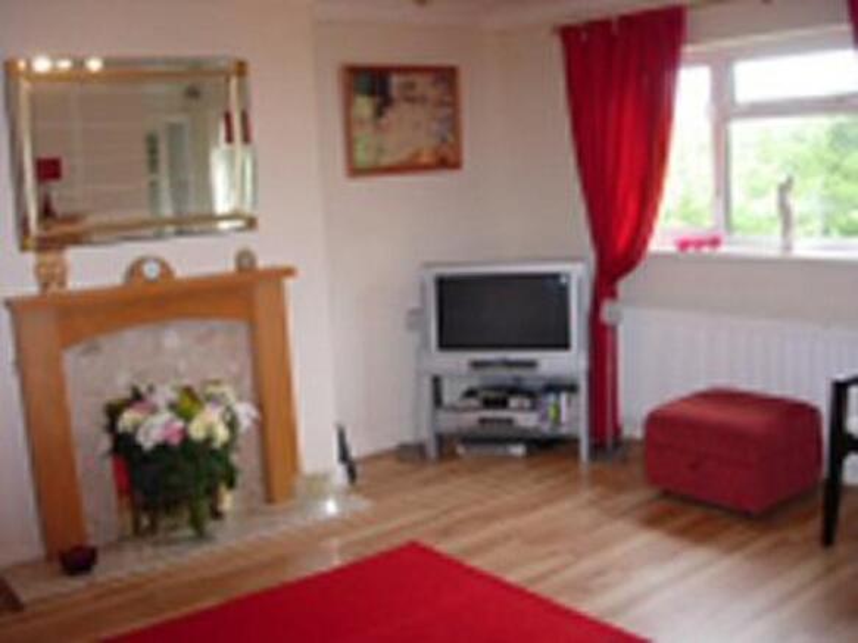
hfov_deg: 49.0
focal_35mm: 38
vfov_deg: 37.7
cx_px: 429
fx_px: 942
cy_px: 322
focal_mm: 7.8
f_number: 2.8
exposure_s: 1/32
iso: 79
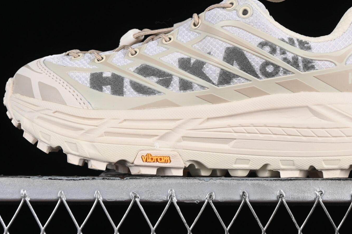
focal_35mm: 143
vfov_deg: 9.6
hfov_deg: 14.3
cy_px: 37
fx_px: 1398
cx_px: 228
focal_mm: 50
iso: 160
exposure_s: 1/80
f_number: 8
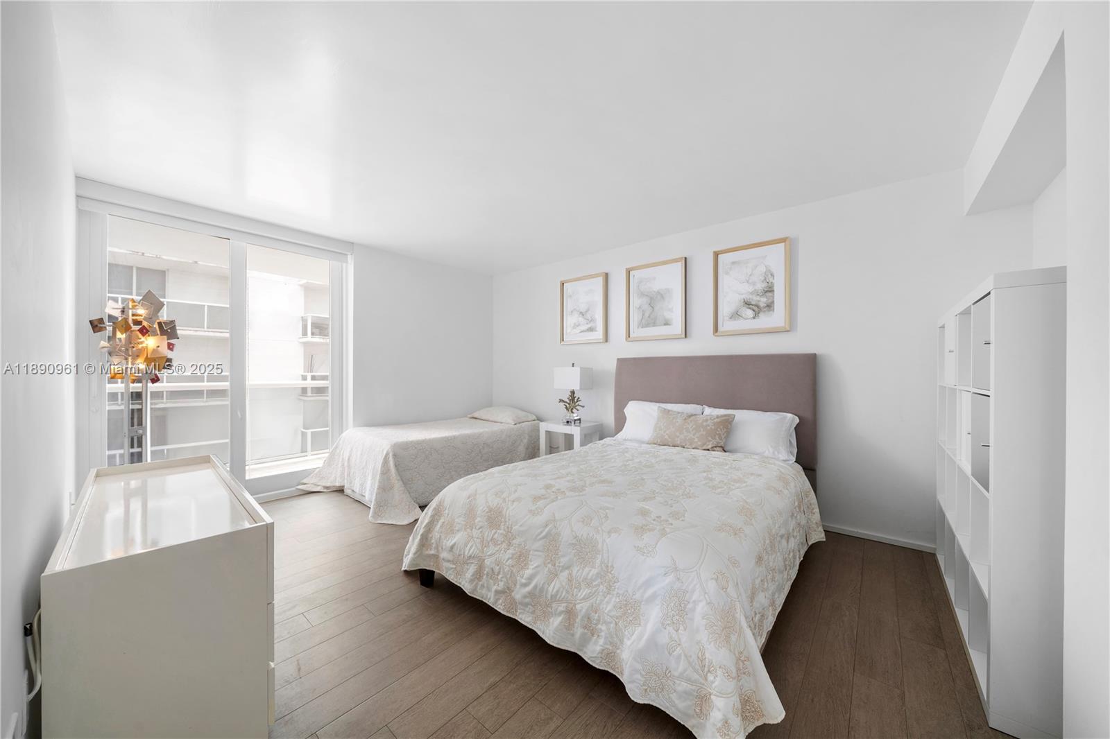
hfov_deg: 112.6
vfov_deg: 90.0
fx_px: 370
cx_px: 555
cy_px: 370
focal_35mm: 12
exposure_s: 1/13
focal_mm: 12
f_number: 8
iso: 400
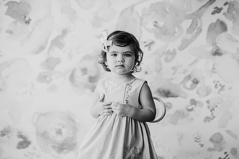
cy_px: 80
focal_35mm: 50
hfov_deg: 39.6
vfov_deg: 27.0
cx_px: 120
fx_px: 332
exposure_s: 1/400
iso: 320
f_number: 2
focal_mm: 50
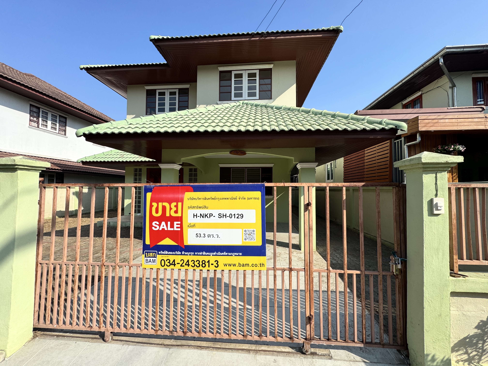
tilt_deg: +3.6
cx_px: 244
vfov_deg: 85.7
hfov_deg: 102.1
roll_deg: -0.5
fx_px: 197
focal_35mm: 14
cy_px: 183
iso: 40
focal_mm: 2.22
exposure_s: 1/1748
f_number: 2.2
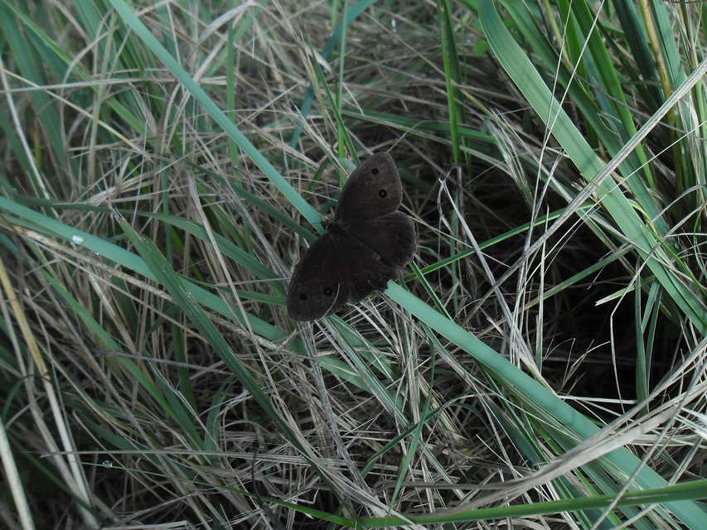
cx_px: 354
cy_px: 265
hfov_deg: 65.3
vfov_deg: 51.4
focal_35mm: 27
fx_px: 552
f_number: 3.5
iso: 80
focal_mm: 4.9
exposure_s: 1/224
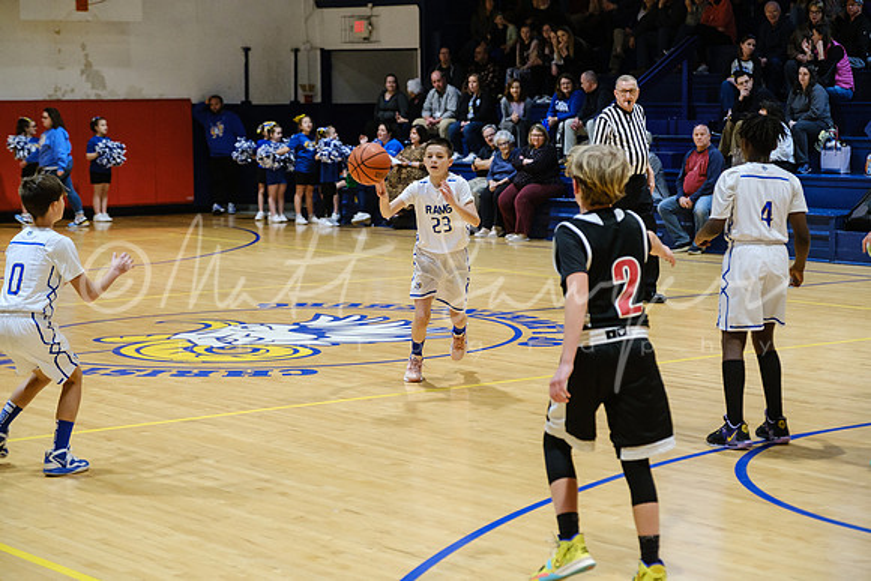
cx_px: 436
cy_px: 290
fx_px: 2009
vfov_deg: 16.5
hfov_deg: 24.5
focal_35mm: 83
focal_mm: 55
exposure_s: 1/500
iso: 1600
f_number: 2.8
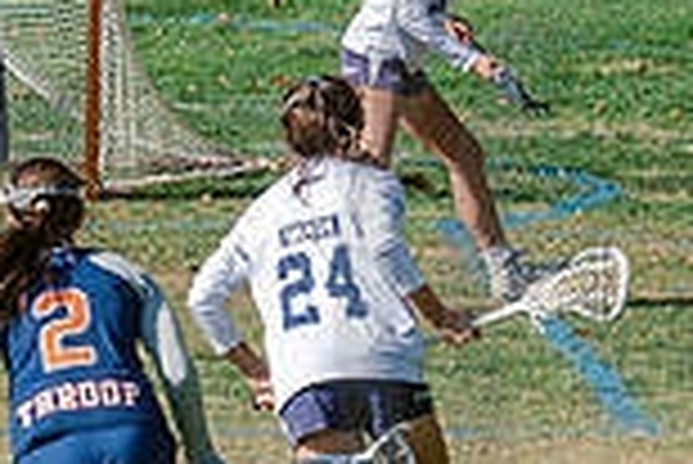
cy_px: 14
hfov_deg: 3.1
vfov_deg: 2.1
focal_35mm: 653
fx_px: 12582
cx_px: 1688
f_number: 7.1
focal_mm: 122
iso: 250
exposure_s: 1/800
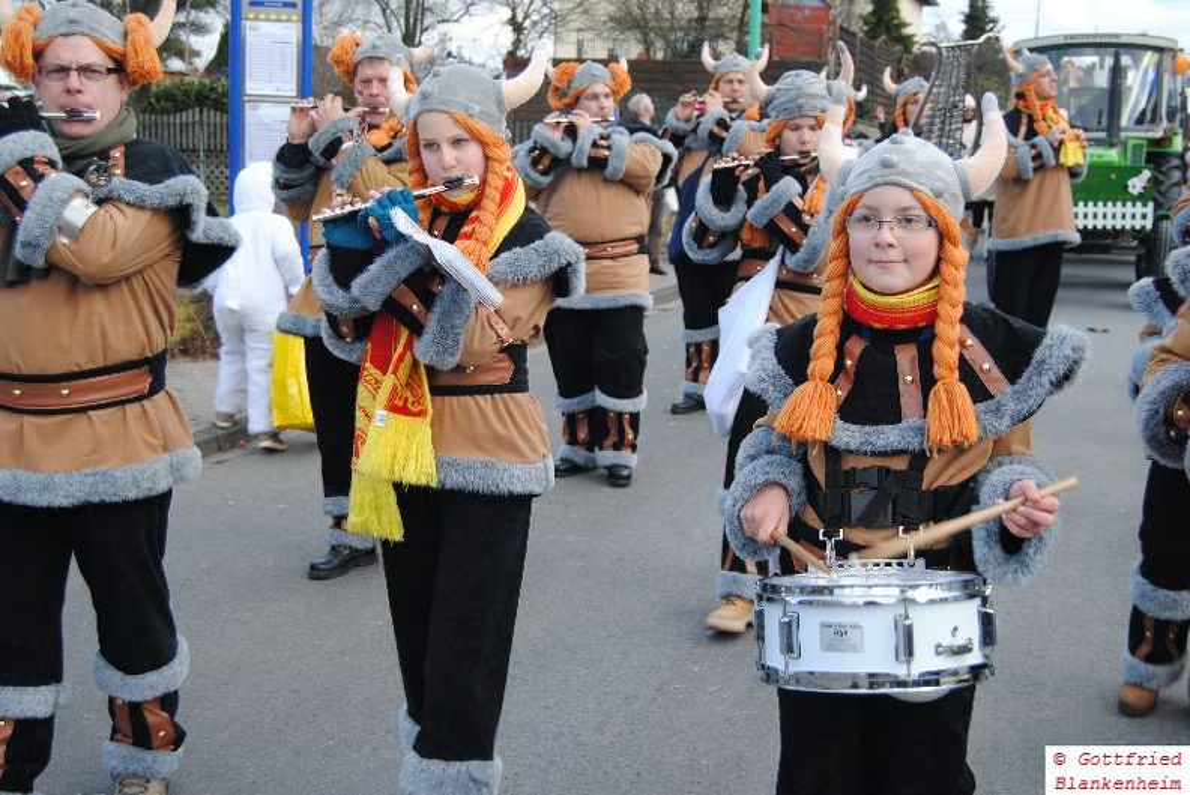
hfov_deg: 43.6
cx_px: 595
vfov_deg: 29.9
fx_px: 1488
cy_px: 398
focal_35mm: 45
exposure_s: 1/80
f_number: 4.5
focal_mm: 30
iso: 200
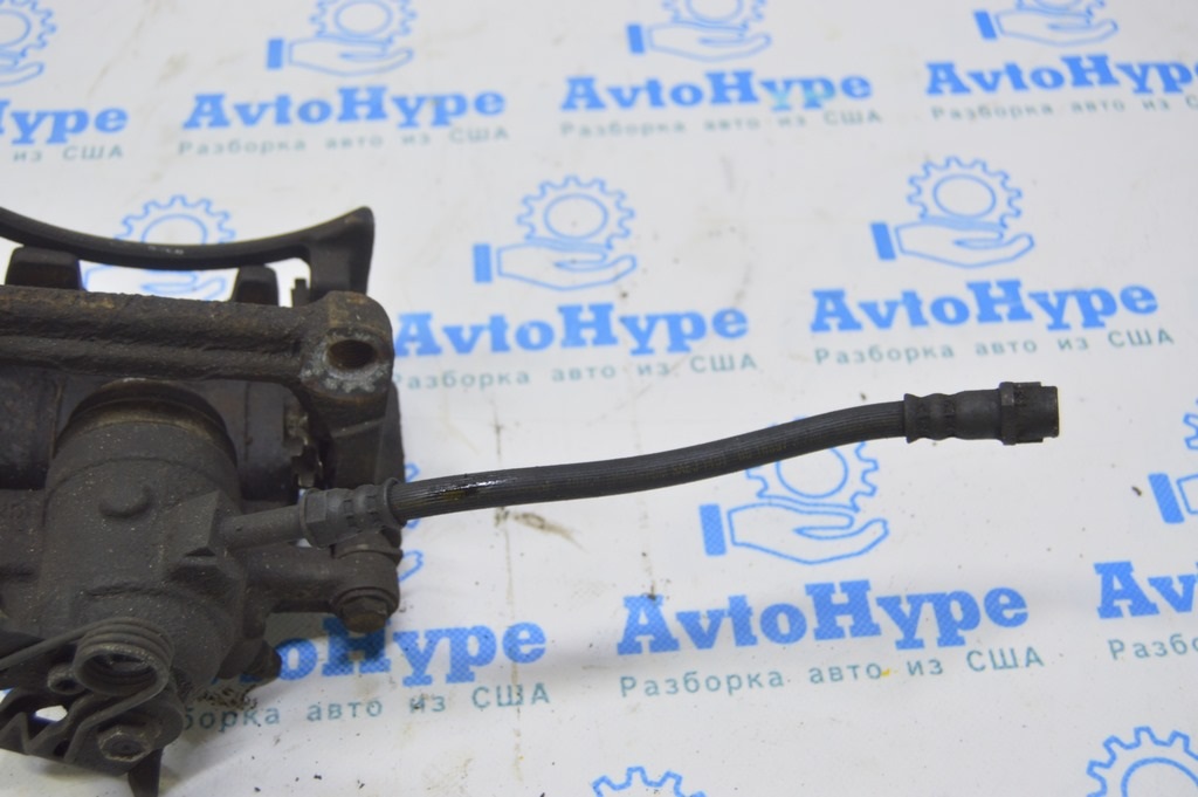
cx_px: 599
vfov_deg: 28.0
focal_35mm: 48
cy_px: 398
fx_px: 1596
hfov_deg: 41.1
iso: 400
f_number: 5.6
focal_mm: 32
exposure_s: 1/20
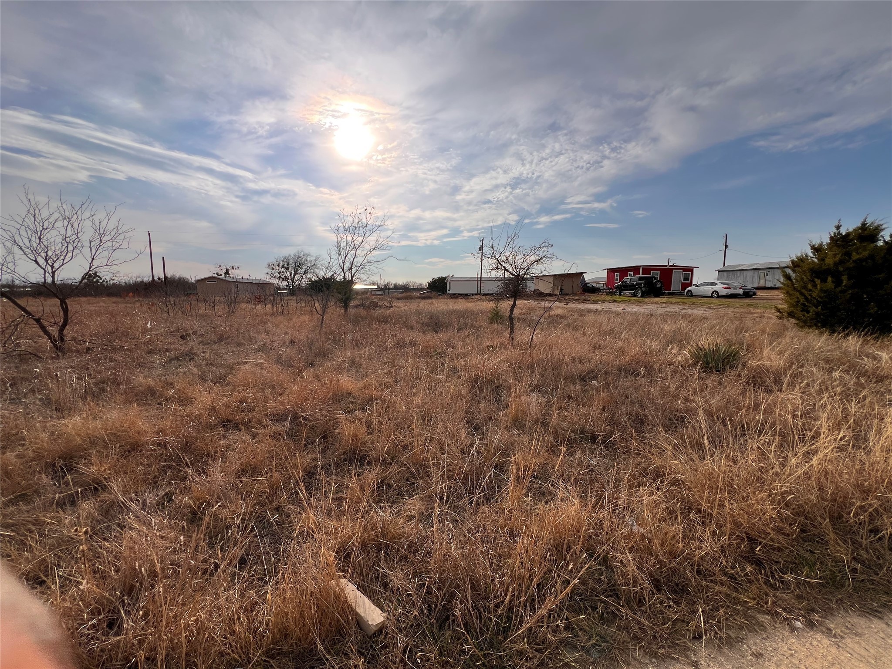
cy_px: 334
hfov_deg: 106.2
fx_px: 335
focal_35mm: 13
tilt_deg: -7.0
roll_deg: -1.6
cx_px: 446
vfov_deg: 89.9
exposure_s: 1/3650
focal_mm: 1.57
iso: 32
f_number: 1.8
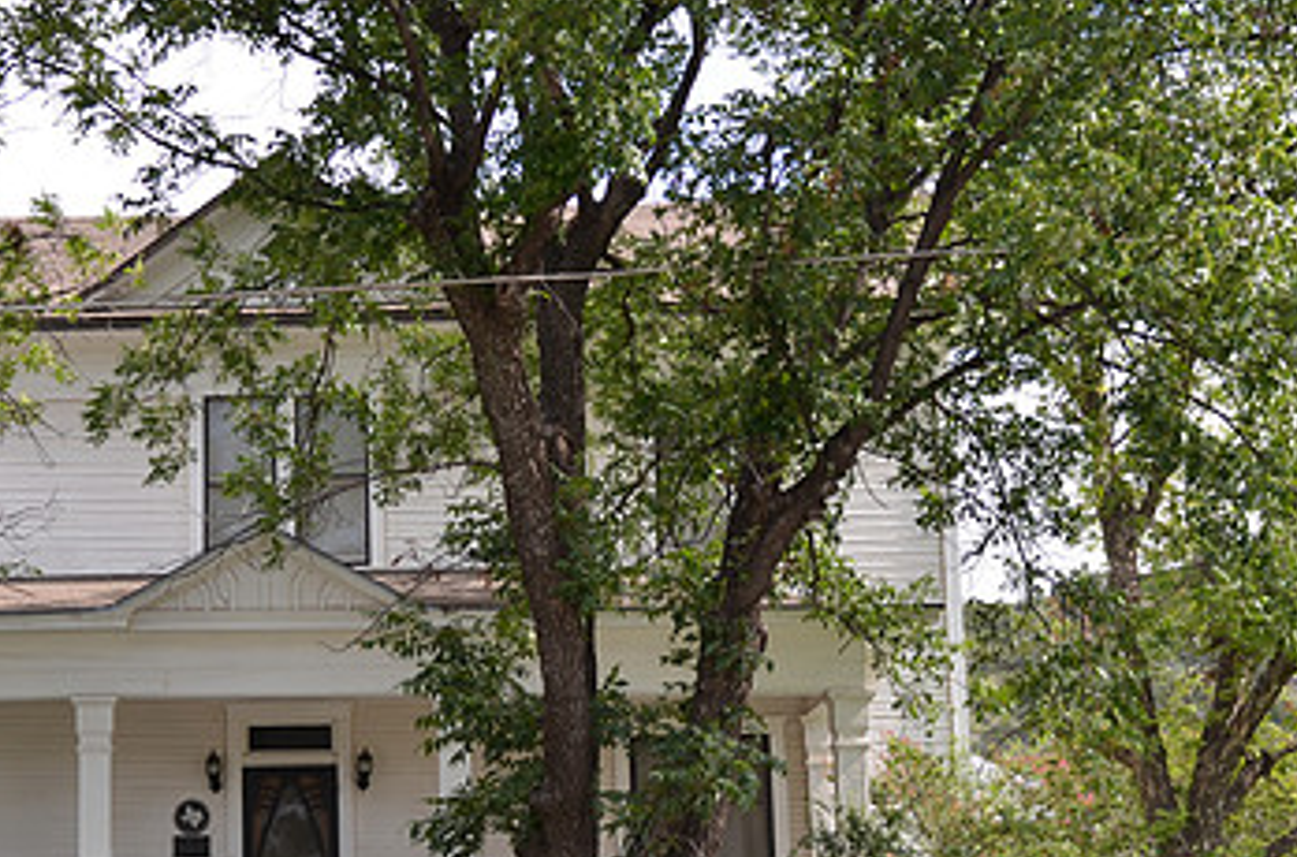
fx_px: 2874
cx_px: 298
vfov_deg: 16.9
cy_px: 522
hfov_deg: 25.1
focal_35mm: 80
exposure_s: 1/250
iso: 100
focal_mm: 32
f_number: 5.6
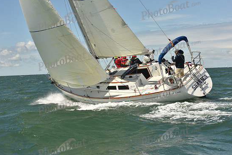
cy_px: 76
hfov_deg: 27.3
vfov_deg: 18.4
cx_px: 120
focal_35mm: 74
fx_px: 477
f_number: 11
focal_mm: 70
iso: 320
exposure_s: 1/800
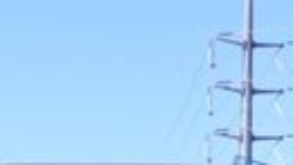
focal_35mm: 211
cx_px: 180
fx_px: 1640
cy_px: 653
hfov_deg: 10.2
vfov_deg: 5.1
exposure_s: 1/200
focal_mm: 17
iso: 100
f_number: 6.3
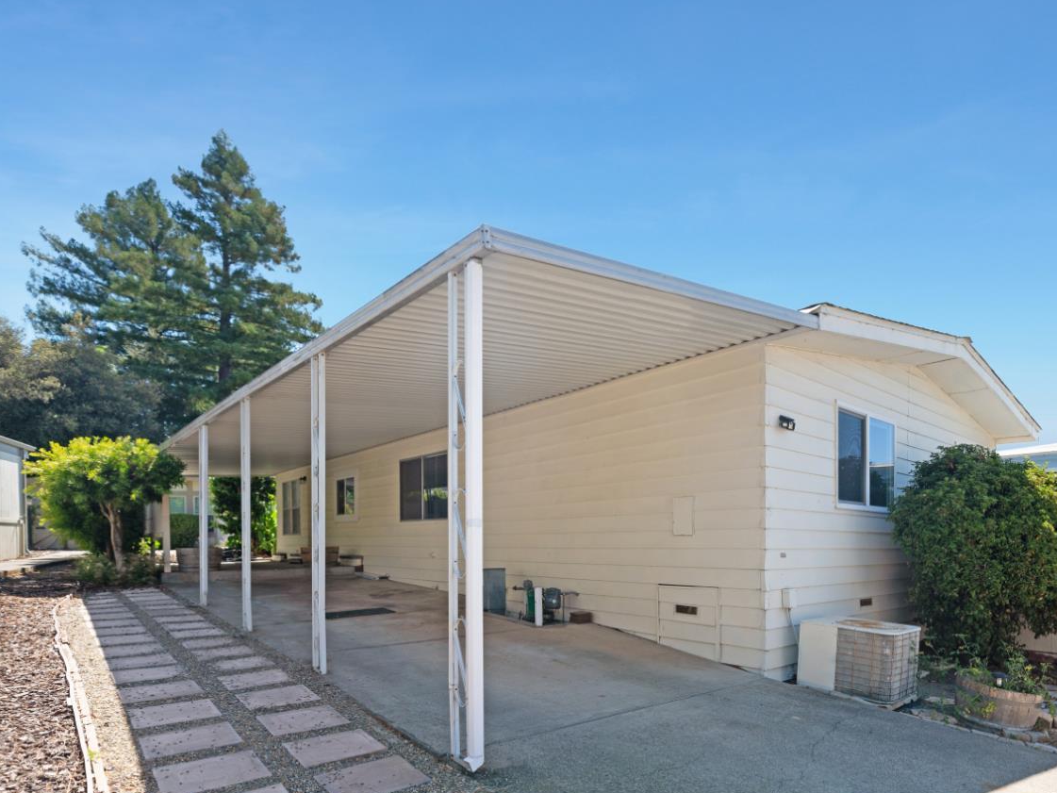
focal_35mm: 18
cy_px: 462
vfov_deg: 71.1
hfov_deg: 86.1
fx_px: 550
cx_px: 656
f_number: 2.8
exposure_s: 1/4000
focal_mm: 14
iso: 400
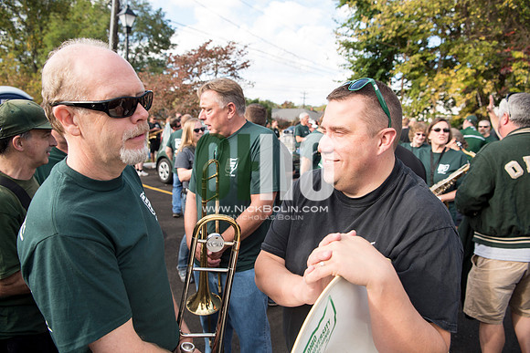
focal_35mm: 24
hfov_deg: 73.7
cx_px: 265
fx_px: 353
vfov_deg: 53.2
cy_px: 176
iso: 250
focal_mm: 24
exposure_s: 1/400
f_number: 4.5
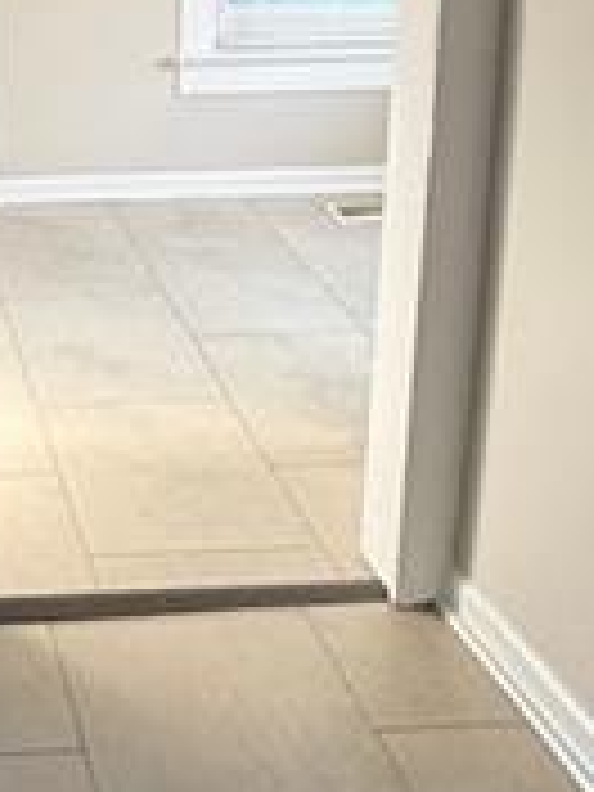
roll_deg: +0.5
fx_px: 1396
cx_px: -50
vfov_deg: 29.7
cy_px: 14
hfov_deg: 22.7
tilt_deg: -11.3
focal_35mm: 61
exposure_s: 1/60
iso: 250
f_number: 2.2
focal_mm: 2.22
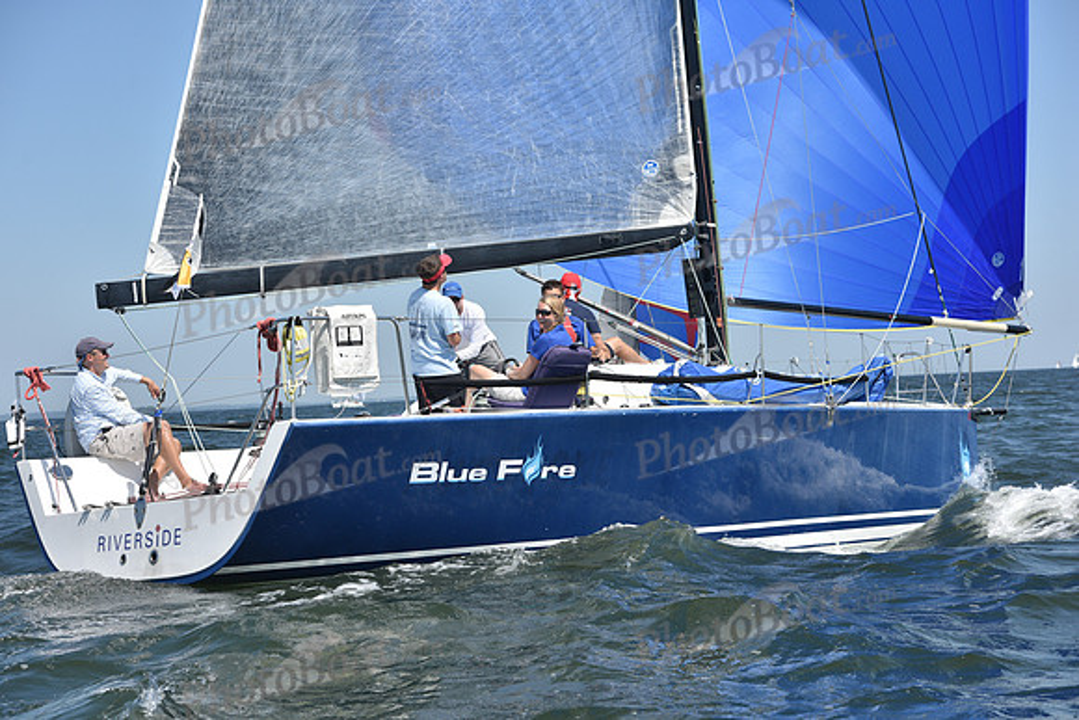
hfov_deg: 28.8
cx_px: 540
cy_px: 360
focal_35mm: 70
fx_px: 2098
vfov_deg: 19.5
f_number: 7.1
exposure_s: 1/1250
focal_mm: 70
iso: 250
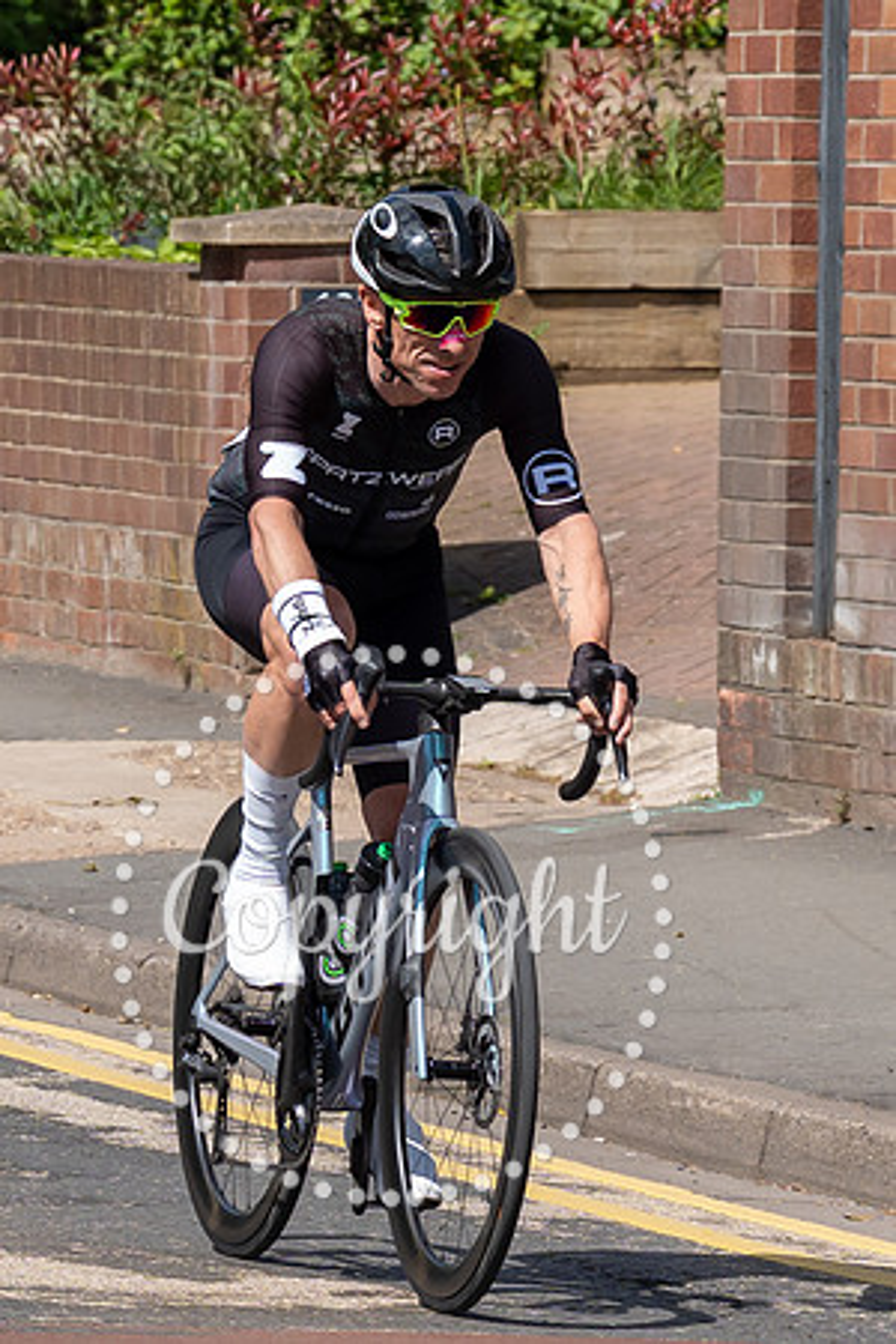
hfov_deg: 3.4
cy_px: 719
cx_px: 145
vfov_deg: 5.2
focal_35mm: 400
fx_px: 14936
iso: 250
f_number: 5.6
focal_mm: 96
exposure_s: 1/1000
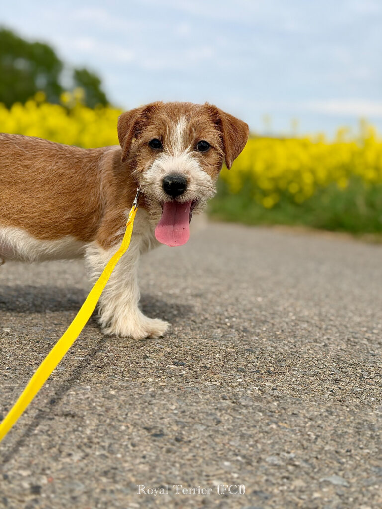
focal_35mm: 48
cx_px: 191
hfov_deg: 30.3
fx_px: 706
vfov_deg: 39.7
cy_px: 254
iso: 64
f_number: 1.8
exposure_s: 1/4900
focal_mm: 6.76
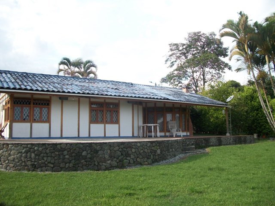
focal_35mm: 32
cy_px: 103
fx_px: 254
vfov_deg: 44.2
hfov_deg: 56.8
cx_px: 138
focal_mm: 5.7
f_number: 2.9
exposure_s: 1/500
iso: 80
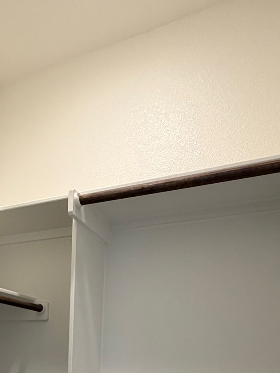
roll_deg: -1.4
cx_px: 72
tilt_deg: -1.2
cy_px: 367
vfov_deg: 46.0
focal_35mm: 34
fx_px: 367
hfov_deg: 40.7
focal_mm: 2.22
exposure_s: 1/120
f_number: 2.2
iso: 200
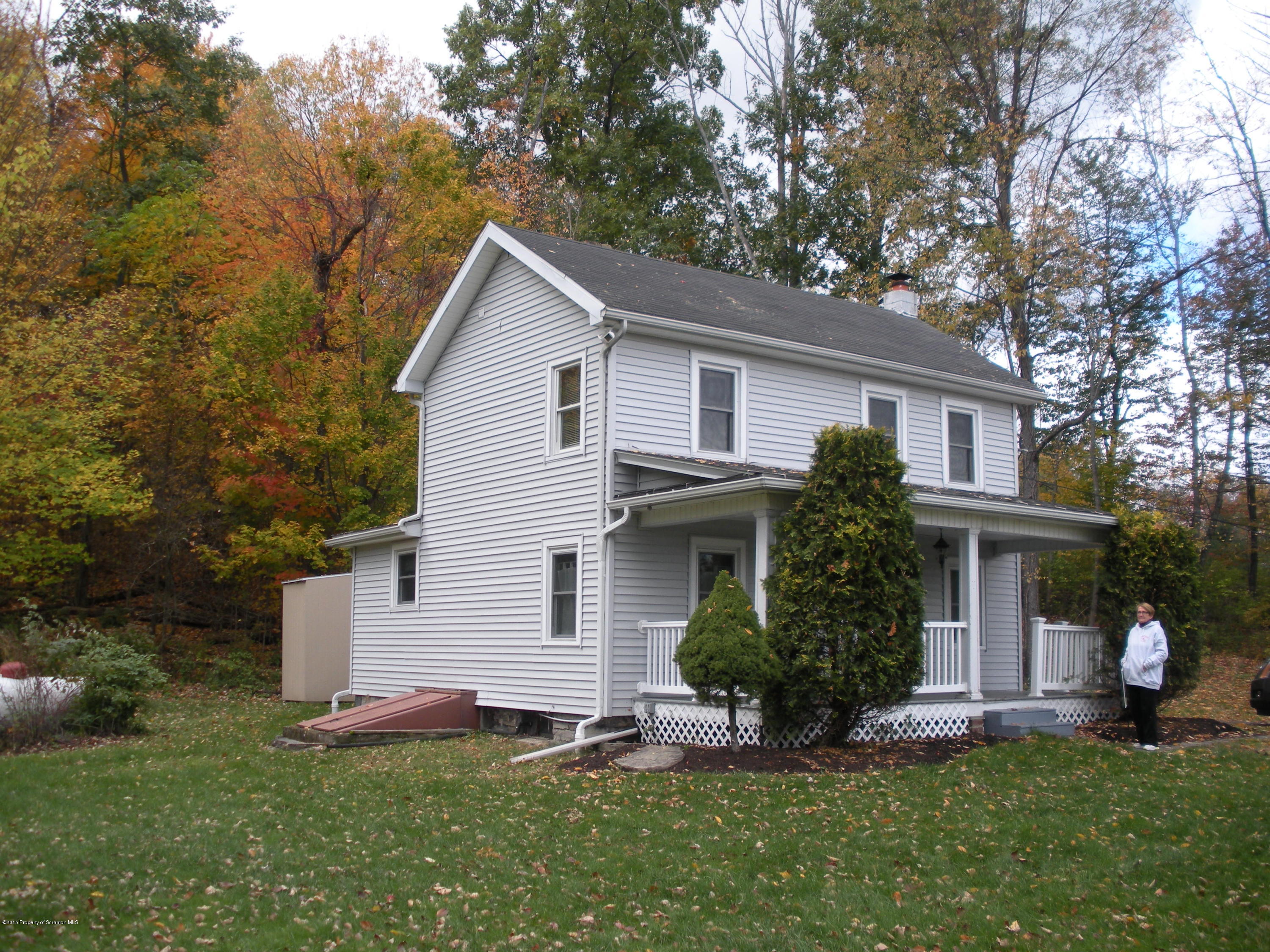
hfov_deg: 51.4
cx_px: 635
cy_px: 476
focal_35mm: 36
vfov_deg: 39.7
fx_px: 1321
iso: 64
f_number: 3.5
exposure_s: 1/145
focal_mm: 6.3
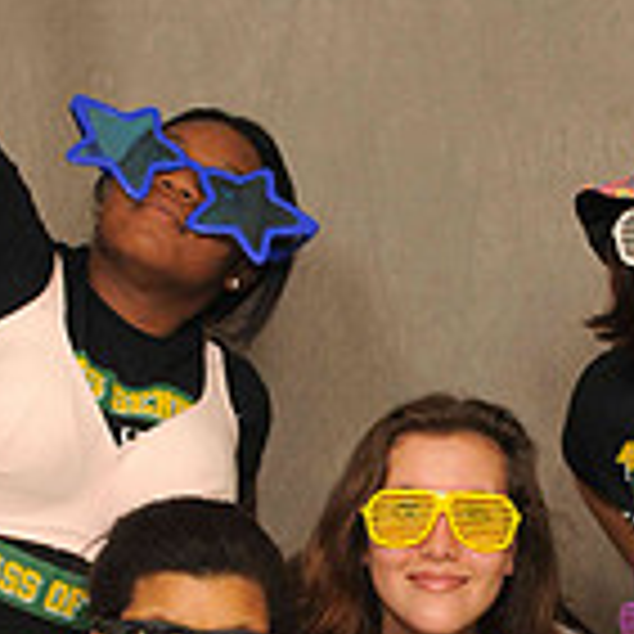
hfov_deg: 13.8
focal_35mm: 126
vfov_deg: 13.8
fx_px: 2618
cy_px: 459
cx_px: 357
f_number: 6.3
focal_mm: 31
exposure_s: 1/125
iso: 200
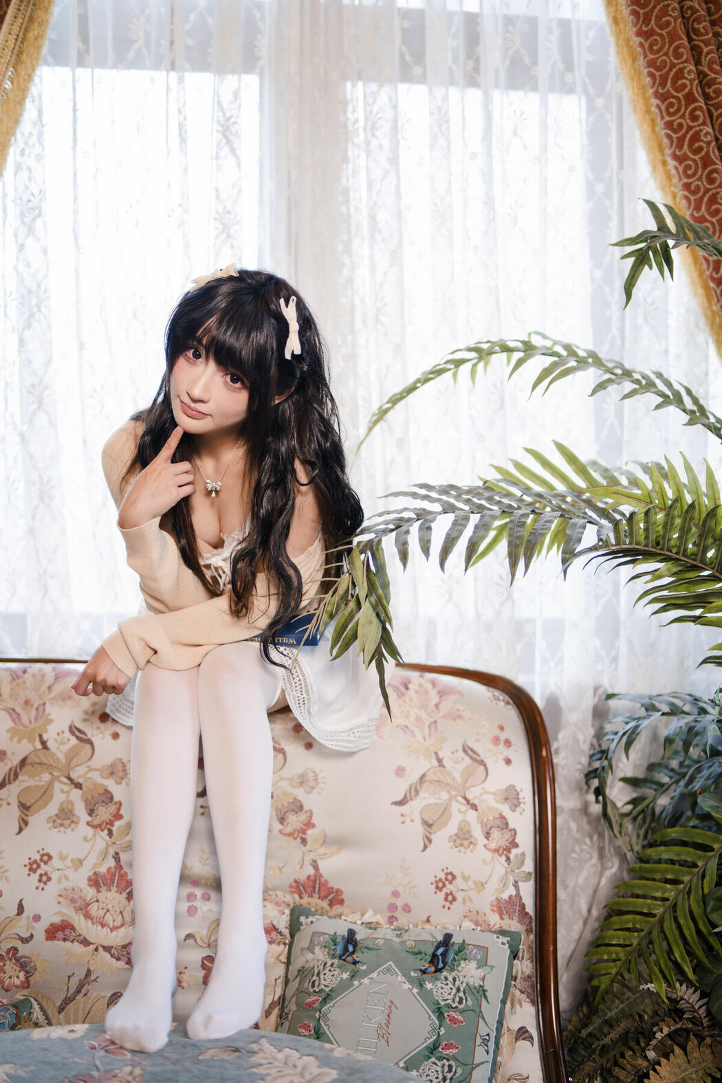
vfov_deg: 54.4
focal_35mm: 35
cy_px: 542
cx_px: 361
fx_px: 1053
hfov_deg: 37.9
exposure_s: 1/200
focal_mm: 35
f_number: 1.4
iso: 250
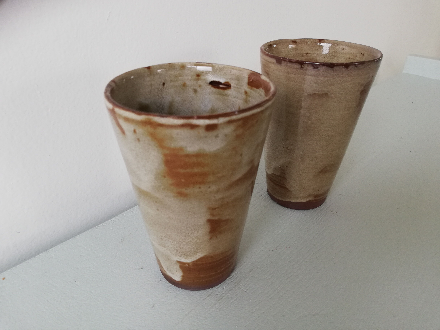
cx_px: 220
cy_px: 165
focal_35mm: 26
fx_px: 330
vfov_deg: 53.1
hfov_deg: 67.3
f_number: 2.2
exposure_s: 1/33.3
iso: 160
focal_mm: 3.81
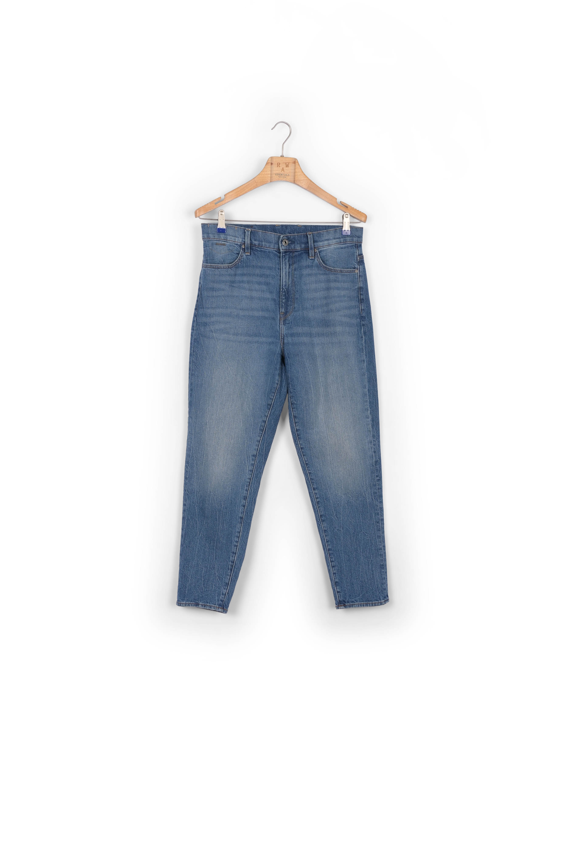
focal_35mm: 39
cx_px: 283
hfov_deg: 34.2
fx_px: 920
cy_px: 424
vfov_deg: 49.6
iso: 100
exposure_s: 1/200
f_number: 13
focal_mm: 39
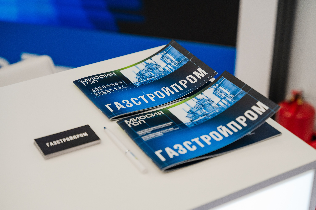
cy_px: 105
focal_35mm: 67
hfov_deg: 30.1
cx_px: 158
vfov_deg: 20.3
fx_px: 588
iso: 1600
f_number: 3.2
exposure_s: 1/800
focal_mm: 67
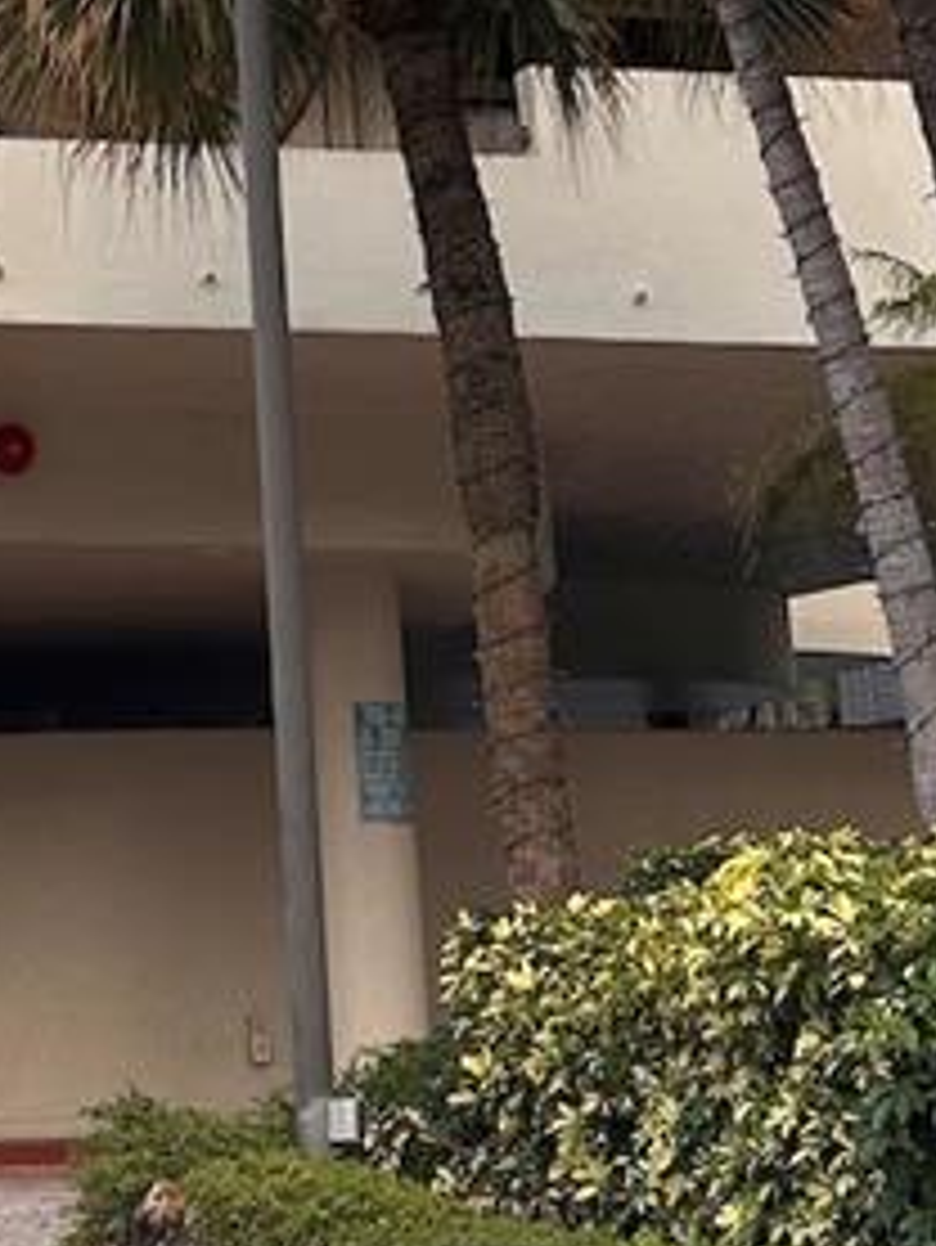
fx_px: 3747
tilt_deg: +25.7
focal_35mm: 104
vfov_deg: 17.1
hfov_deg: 14.0
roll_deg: -0.4
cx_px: -22
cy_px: -630
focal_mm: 6.86
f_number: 1.78
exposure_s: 1/694
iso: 80
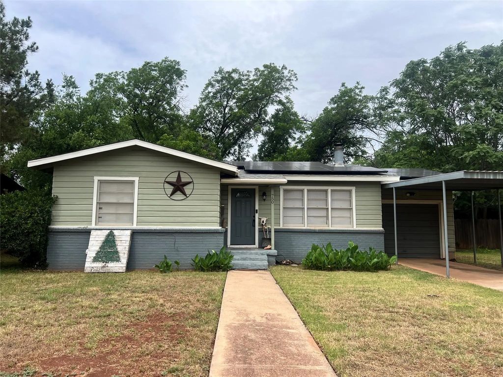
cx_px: 252
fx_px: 378
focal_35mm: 26
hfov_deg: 67.3
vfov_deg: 53.1
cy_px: 188
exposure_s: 1/3460
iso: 50
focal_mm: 5.7
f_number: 1.5
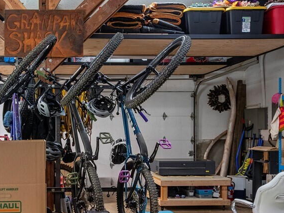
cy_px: 151
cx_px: 60
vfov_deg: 33.1
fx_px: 353
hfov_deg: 42.0
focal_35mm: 43
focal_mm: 10
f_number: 9
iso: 200
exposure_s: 1.3
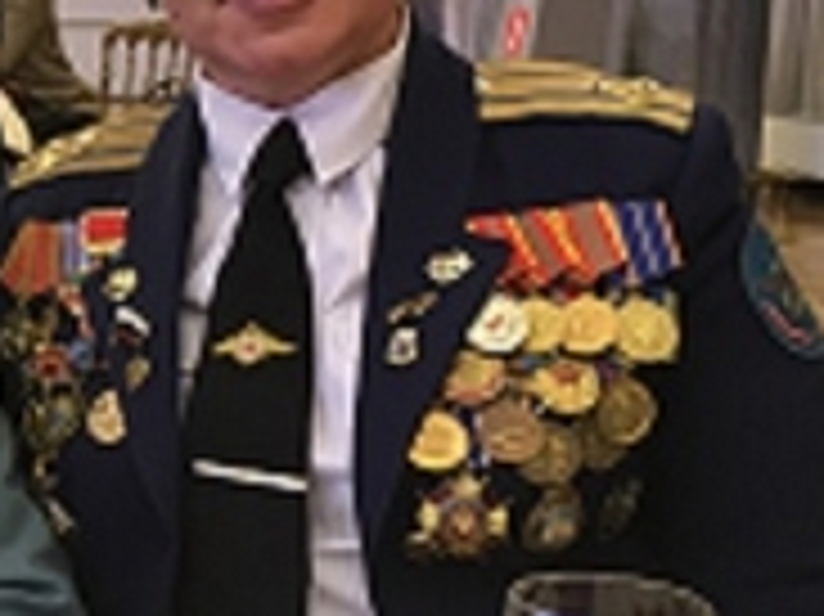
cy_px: 315
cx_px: -398
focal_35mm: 107
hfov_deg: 16.8
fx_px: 2545
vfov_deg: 13.8
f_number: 2.2
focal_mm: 4.15
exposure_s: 1/33
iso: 80
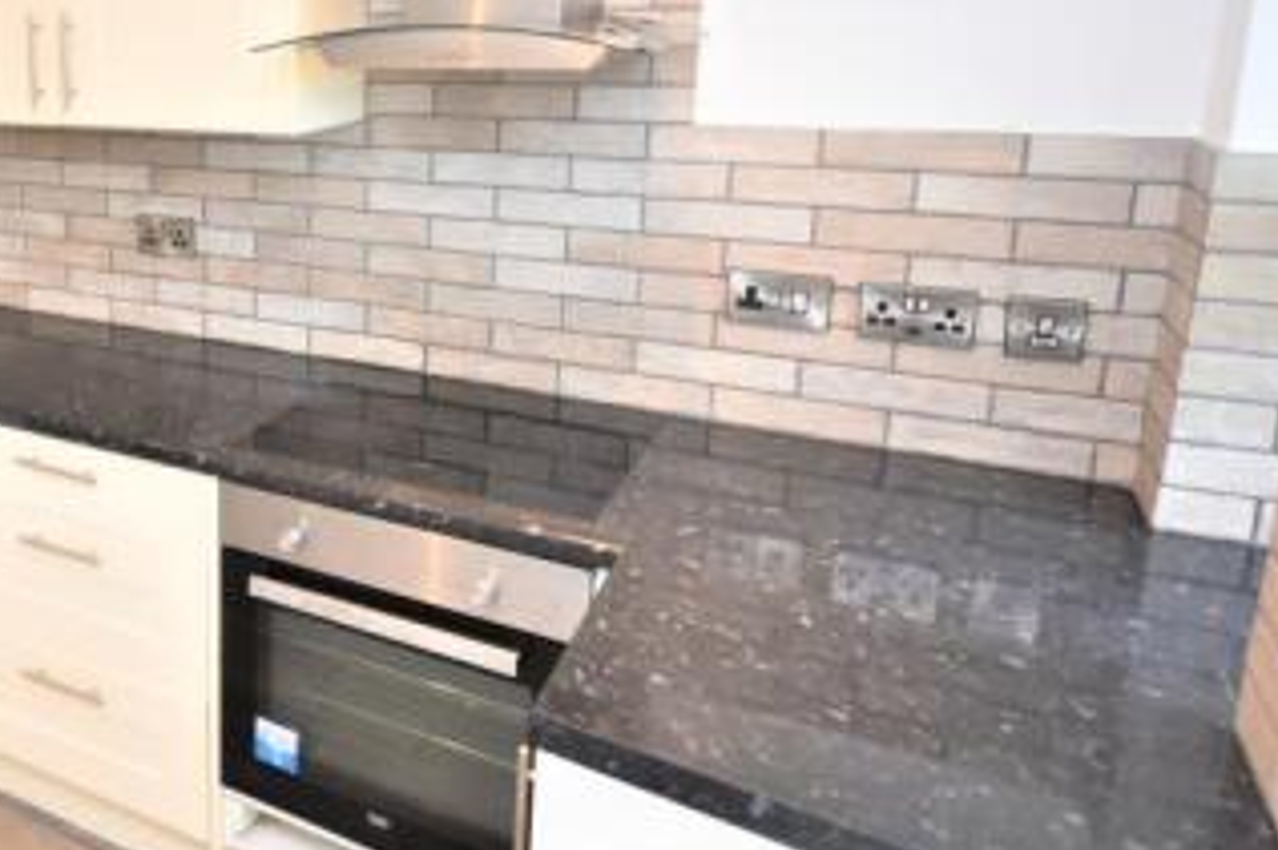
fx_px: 1100
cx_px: 127
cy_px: 260
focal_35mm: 31
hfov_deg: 52.9
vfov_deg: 41.5
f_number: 4
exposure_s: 1/125
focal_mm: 10
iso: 800
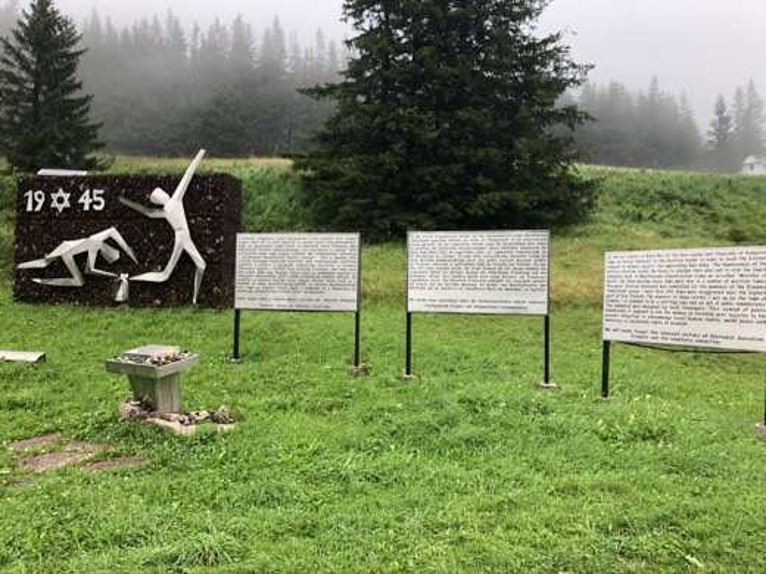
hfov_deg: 63.4
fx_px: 620
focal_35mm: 28
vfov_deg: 49.7
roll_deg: -1.2
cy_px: 287
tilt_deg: +2.7
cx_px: 383
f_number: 1.8
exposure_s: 1/120
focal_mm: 4
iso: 50
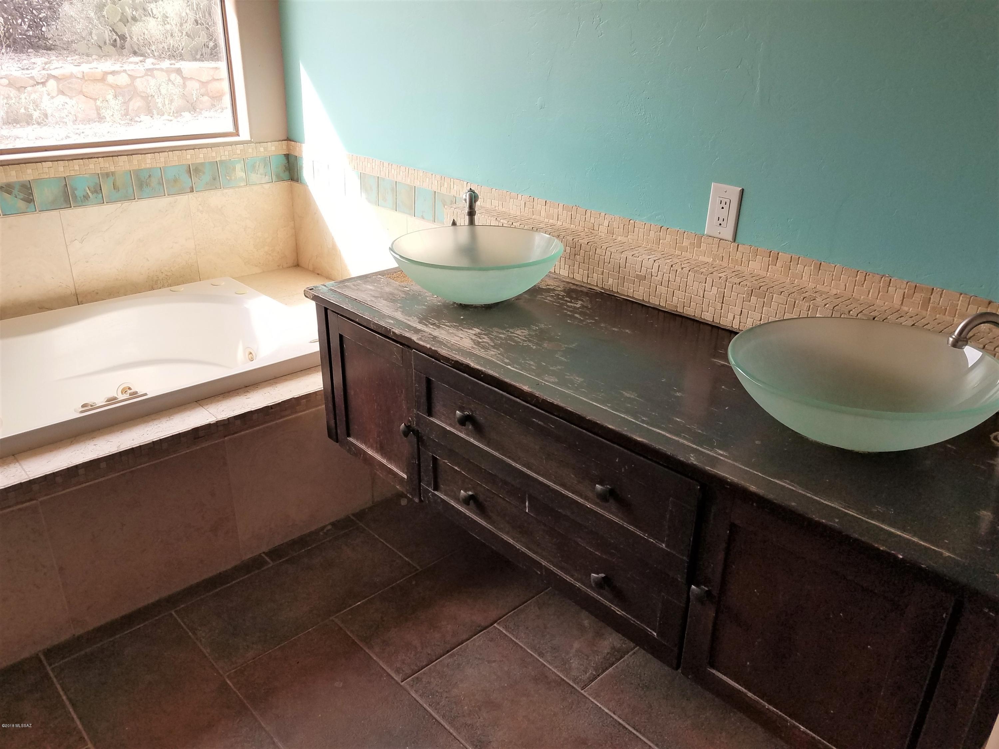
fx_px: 750
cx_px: 500
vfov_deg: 53.1
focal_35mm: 26
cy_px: 374
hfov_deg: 67.3
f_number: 1.7
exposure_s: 1/144
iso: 40
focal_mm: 4.2
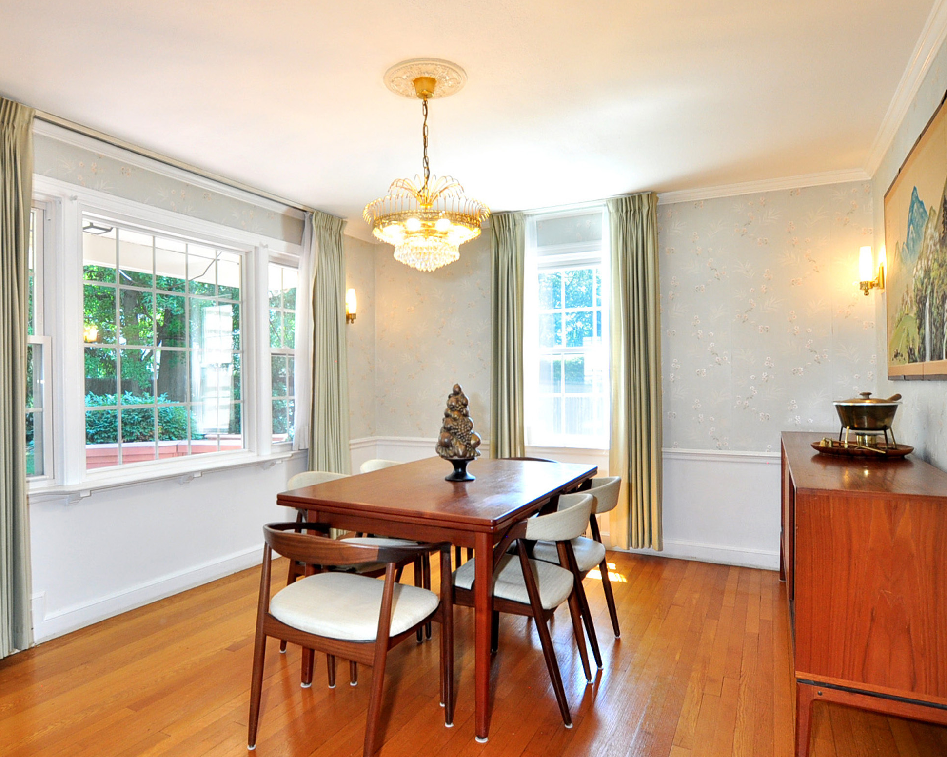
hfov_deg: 77.3
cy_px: 368
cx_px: 412
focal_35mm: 21
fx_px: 588
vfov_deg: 65.5
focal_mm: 10
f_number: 5
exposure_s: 1/50
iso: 400
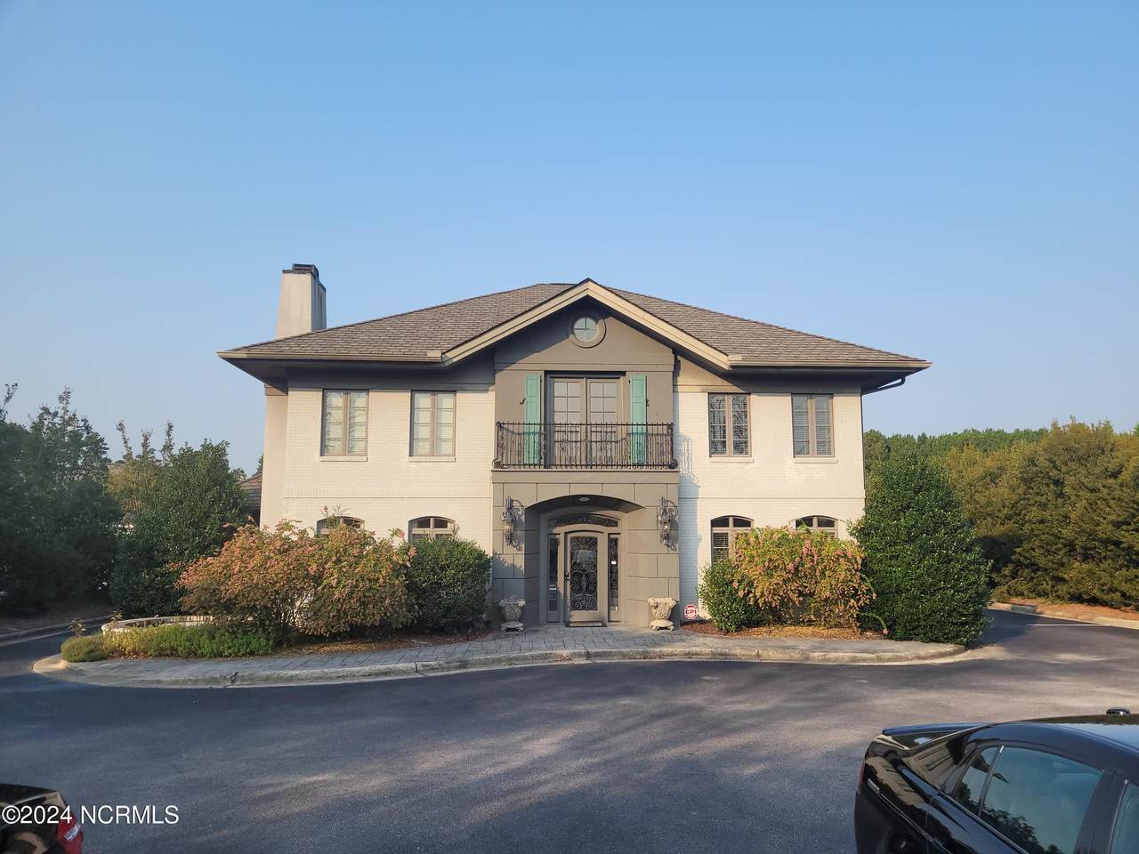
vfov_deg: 53.1
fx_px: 856
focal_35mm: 26
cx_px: 570
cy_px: 427
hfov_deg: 67.3
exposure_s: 1/1248
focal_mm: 5.4
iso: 40
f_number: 1.8
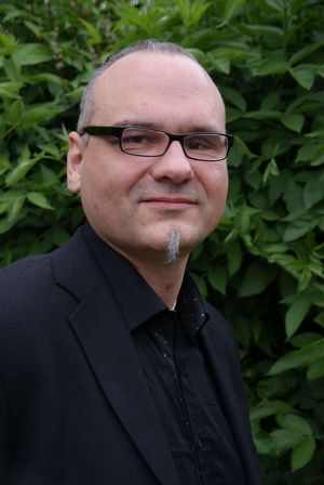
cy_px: 242
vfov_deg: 22.6
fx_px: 1211
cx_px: 162
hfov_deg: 15.2
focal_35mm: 90
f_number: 5.6
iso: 200
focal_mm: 60
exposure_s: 1/125
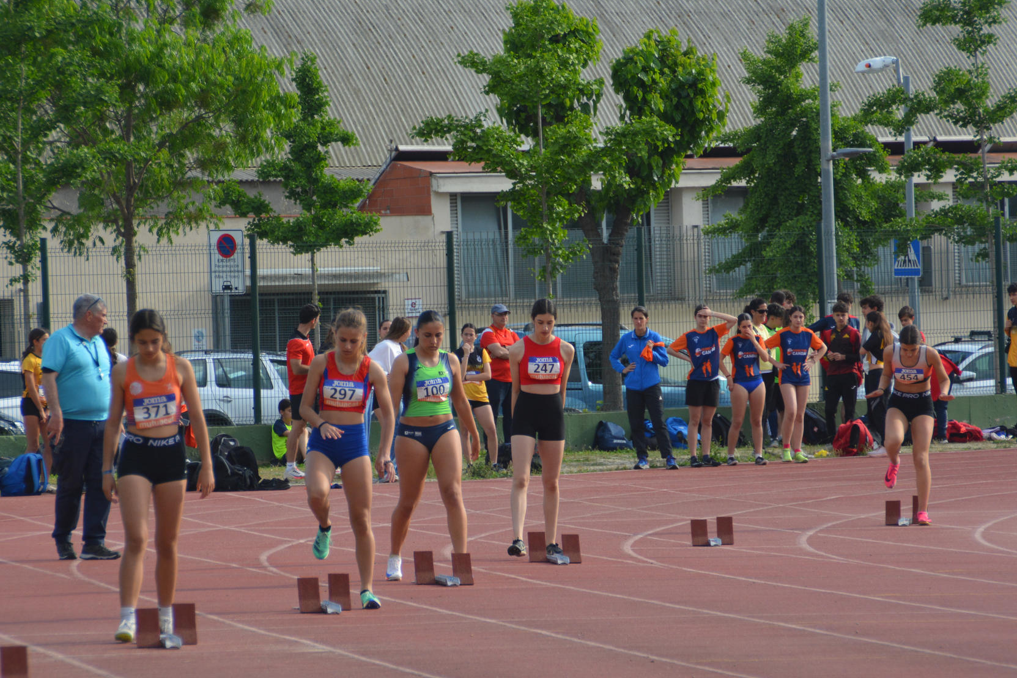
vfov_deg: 5.0
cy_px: 371
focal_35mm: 277
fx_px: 7825
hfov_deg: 7.4
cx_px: 538
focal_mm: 150
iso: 450
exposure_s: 1/1000
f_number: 6.3
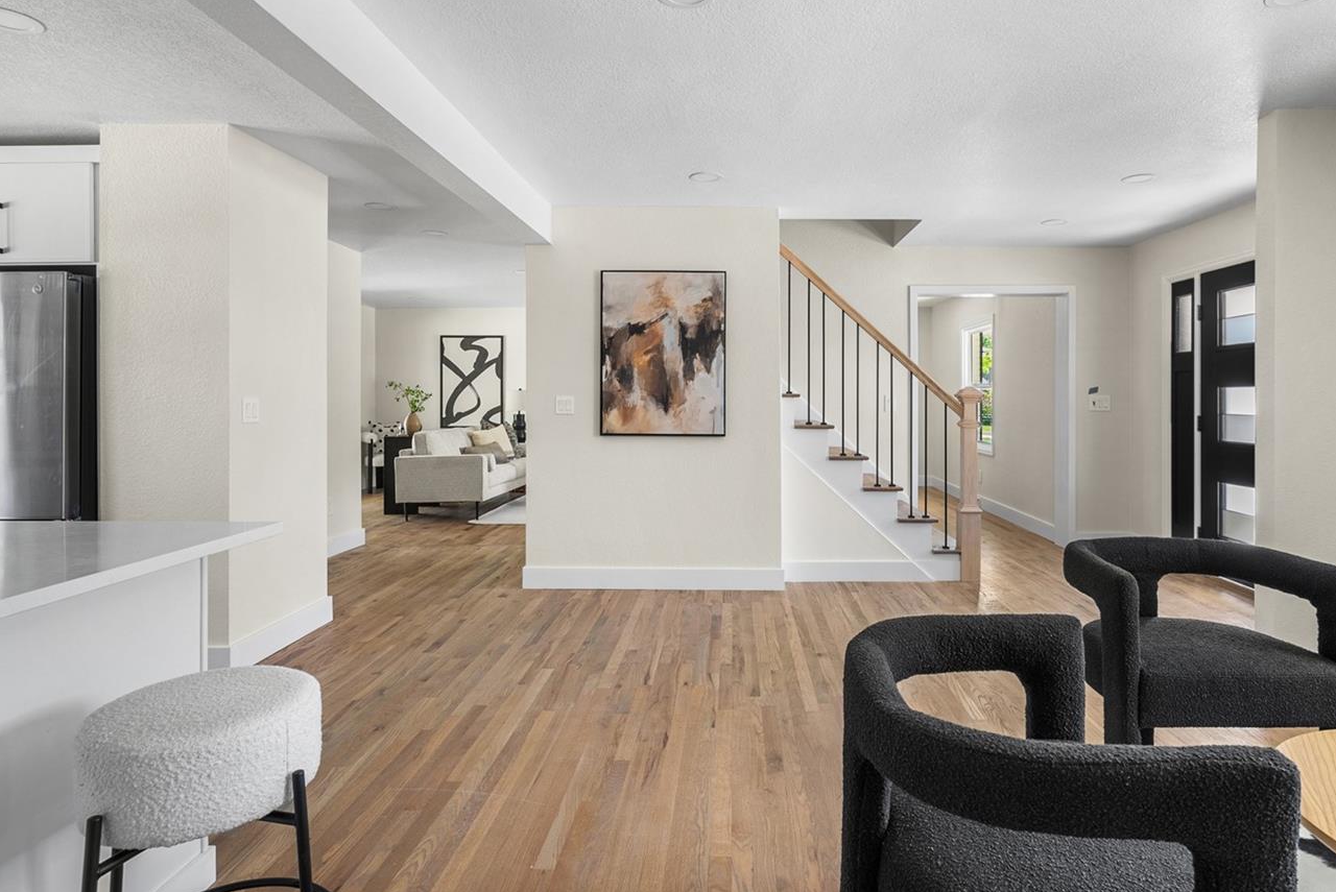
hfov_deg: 83.7
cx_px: 734
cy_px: 401
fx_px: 743
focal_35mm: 20
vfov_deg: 61.9
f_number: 8
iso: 200
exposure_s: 1
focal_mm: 16
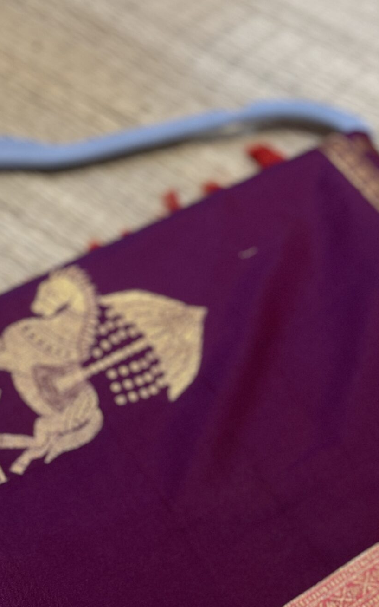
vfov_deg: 35.0
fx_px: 892
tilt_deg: -63.2
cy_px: 563
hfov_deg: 23.8
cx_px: 258
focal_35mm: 54
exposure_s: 1/50
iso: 125
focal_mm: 5.7
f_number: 1.5
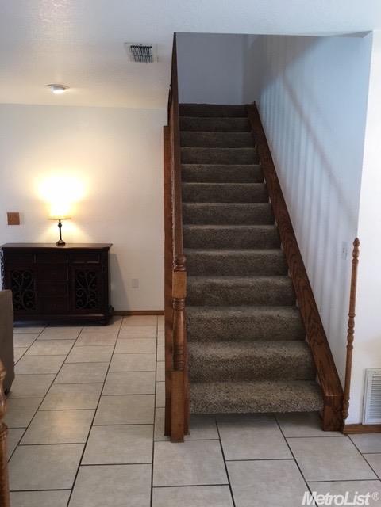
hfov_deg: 48.2
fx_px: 426
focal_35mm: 29
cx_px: 190
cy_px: 254
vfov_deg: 61.7
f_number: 2.2
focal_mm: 4.15
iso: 50
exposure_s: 1/15
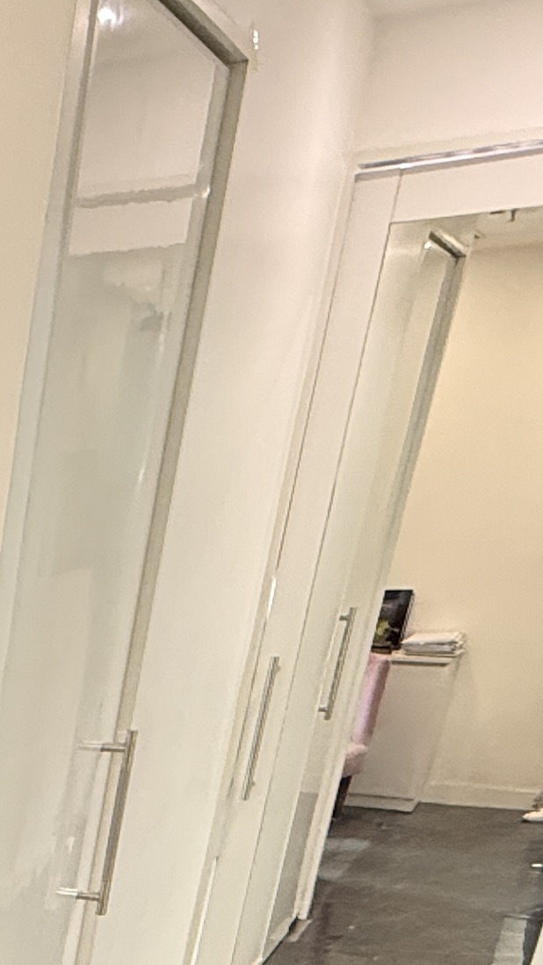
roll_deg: +2.8
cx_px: -527
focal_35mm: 56
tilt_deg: -27.9
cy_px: 1238
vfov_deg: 30.0
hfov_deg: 16.6
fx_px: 1433
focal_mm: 2.22
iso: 500
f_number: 2.2
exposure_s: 1/50
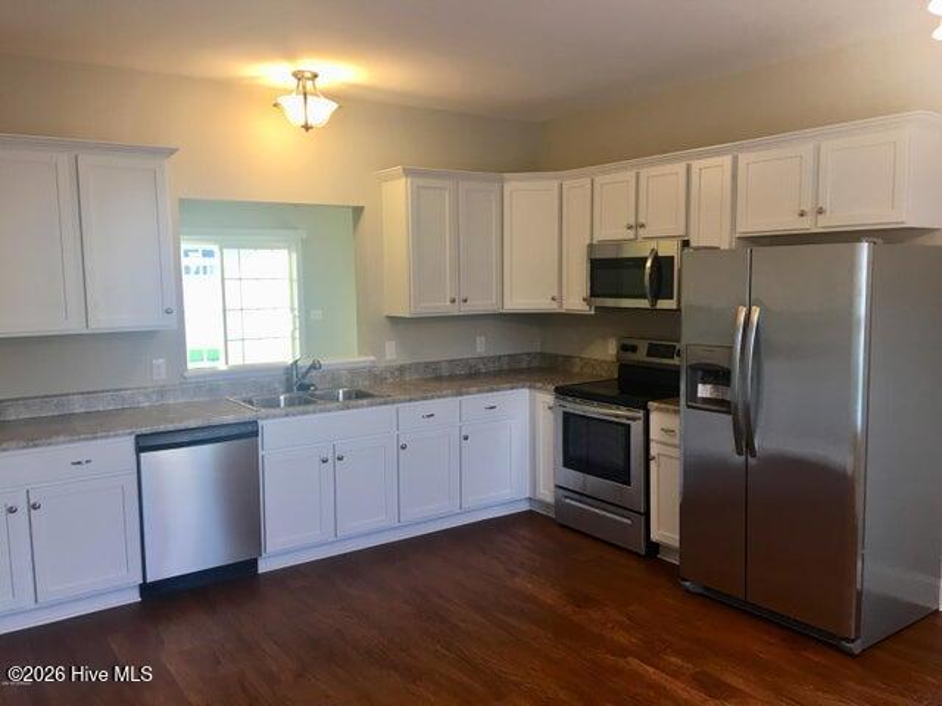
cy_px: 353
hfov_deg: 61.7
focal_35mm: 29
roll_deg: +0.6
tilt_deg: -4.2
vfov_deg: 48.2
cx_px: 471
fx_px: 789
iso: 25
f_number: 2.2
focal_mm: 4.15
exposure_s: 1/15
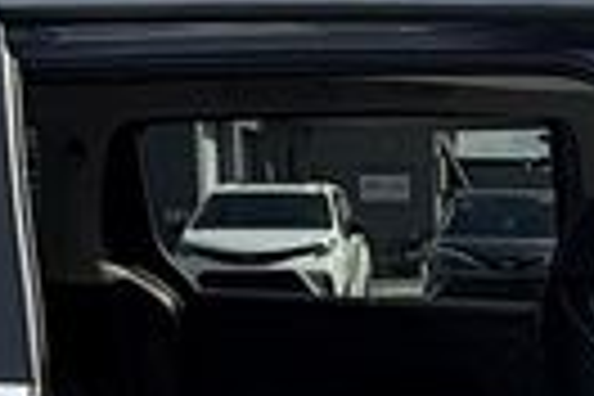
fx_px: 1452
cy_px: 648
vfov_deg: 14.2
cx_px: 580
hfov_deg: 22.3
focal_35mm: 88
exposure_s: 1/1656
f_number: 2.2
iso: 64
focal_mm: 2.22
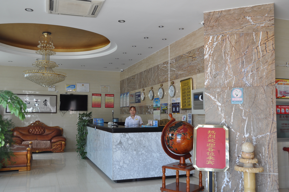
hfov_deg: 57.3
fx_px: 265
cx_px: 144
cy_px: 96
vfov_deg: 39.9
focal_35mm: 33
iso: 200
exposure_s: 1/30
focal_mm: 22
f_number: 5.6
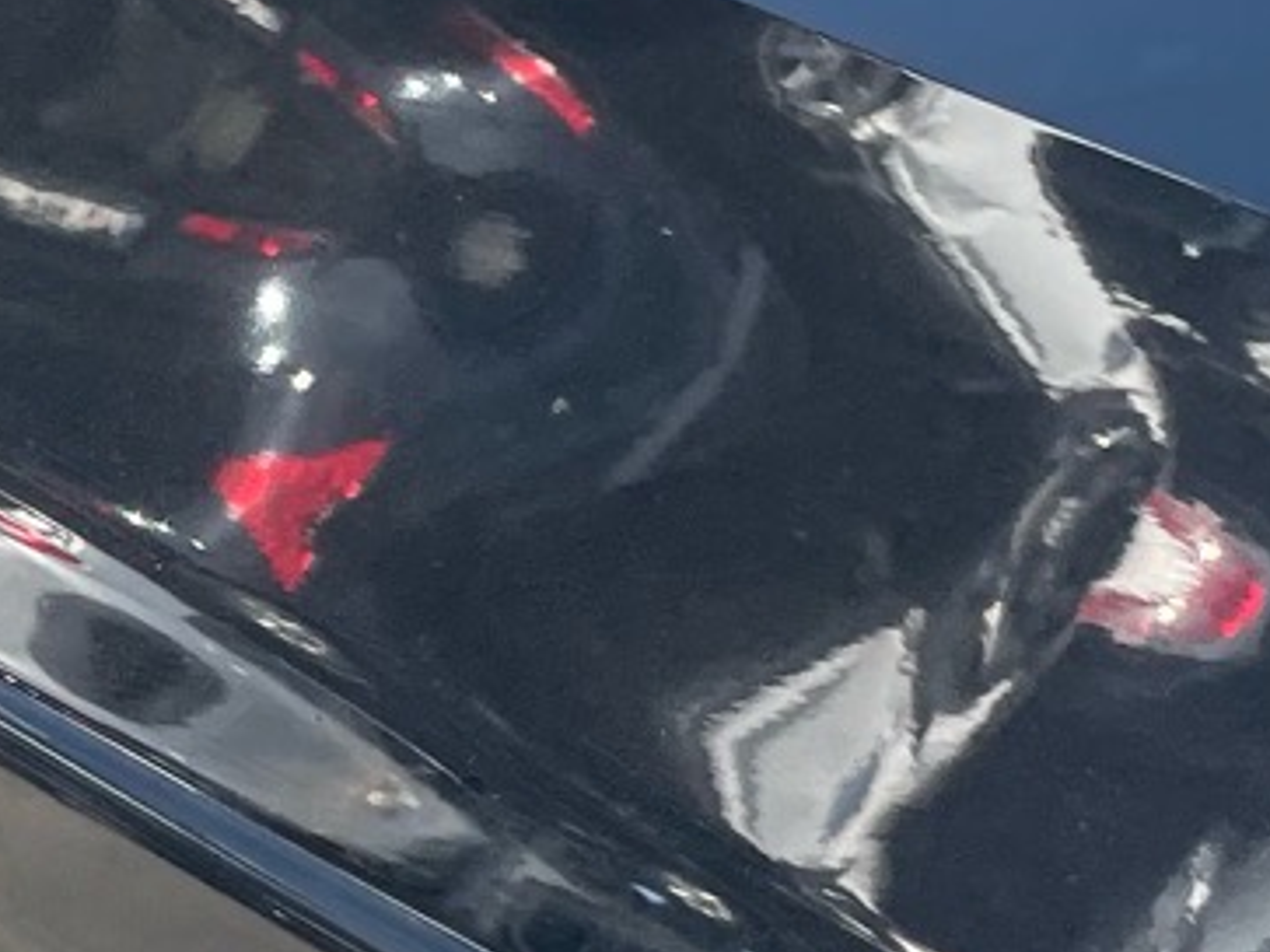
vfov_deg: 11.5
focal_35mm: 129
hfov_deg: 15.1
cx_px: 101
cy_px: 738
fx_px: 4731
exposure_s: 1/596
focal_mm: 4.2
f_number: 1.6
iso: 32
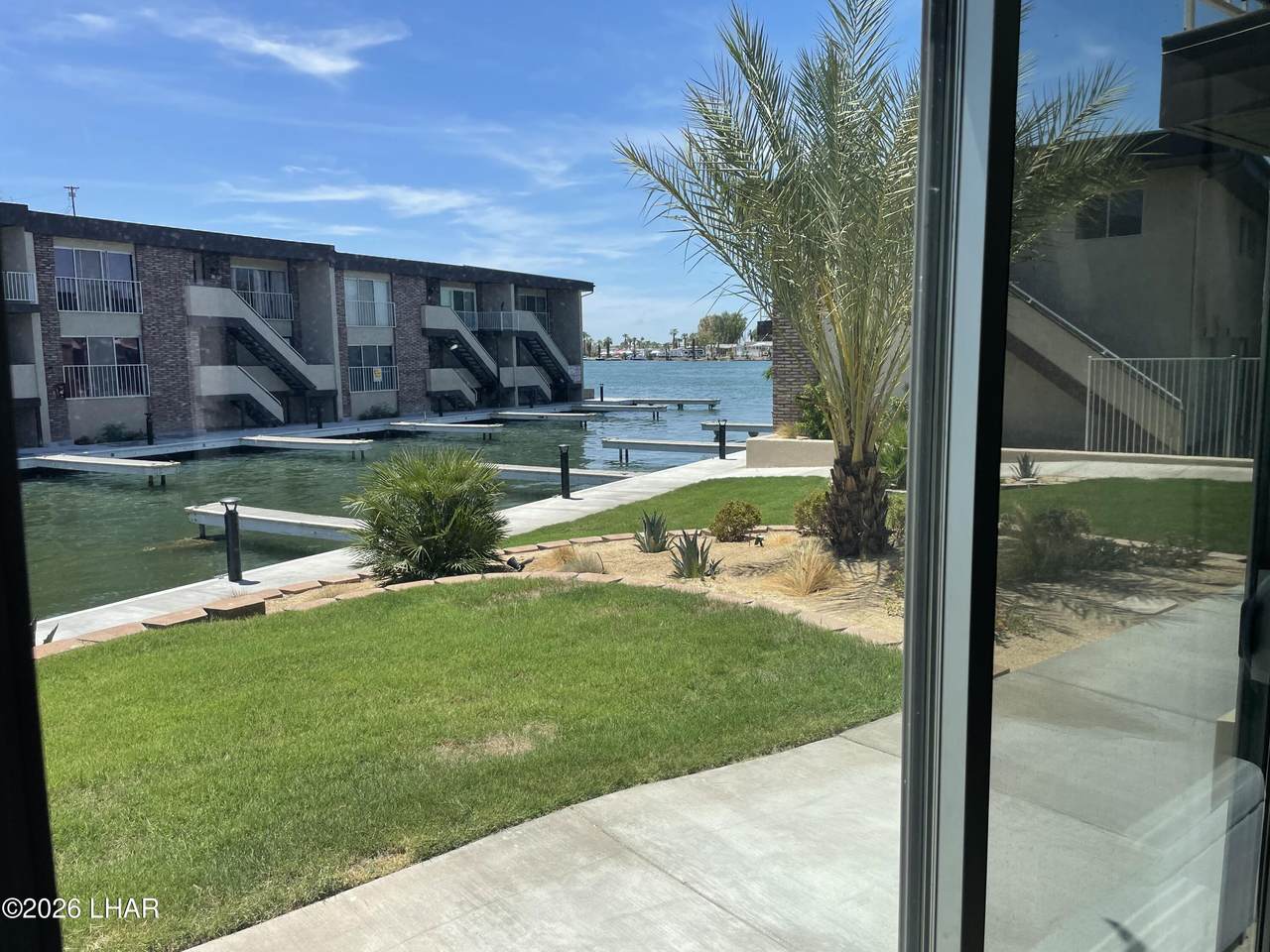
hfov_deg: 67.3
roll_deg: +0.8
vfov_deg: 53.1
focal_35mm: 26
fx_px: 954
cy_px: 476
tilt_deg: -7.4
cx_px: 635
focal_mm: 4.2
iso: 32
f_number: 1.6
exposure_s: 1/2564
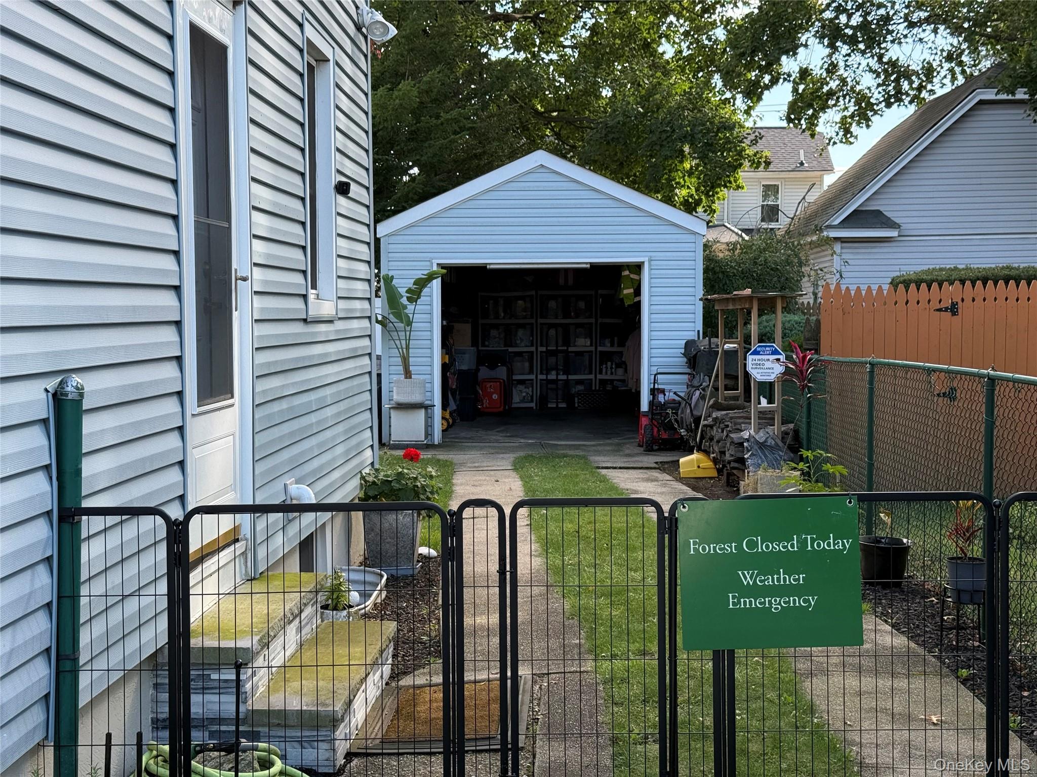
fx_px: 1438
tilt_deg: -3.8
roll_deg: +0.2
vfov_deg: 30.3
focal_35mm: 48
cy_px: 388
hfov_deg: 39.7
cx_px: 518
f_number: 1.78
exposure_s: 1/606
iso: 100
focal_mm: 6.76
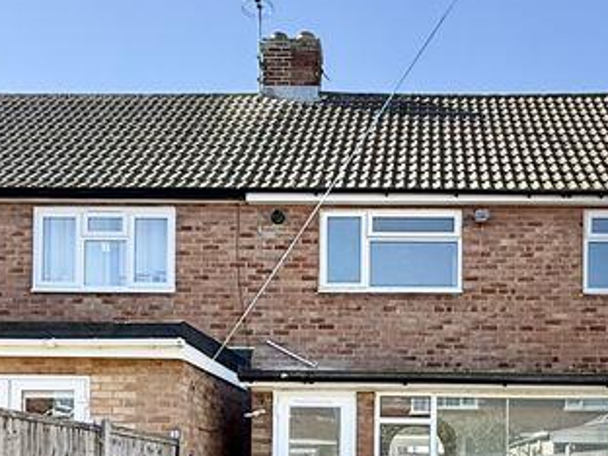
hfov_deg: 40.6
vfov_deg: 28.9
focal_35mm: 46
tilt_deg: +1.2
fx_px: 808
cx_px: 413
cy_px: 485
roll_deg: +0.3
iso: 64
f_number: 2.2
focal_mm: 2.22
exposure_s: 1/799
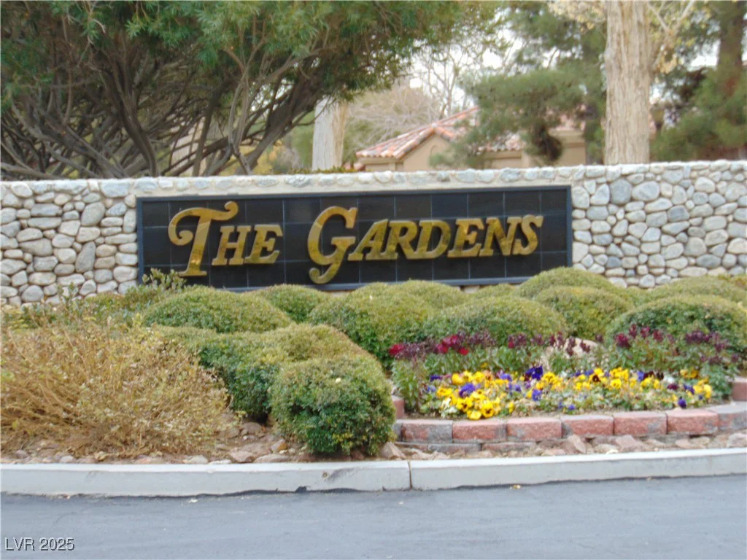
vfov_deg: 13.7
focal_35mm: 108
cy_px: 280
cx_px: 374
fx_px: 2331
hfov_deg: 18.2
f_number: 3.9
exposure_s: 1/125
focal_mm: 19.4
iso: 100
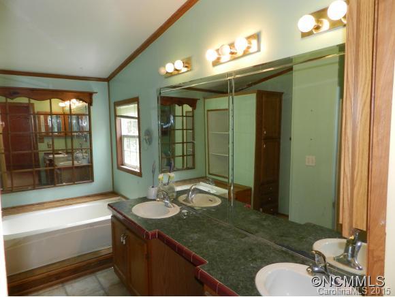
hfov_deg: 73.9
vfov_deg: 59.0
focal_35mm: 23
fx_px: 263
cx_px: 198
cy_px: 148
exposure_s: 1/30
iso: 200
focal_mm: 4
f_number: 3.4
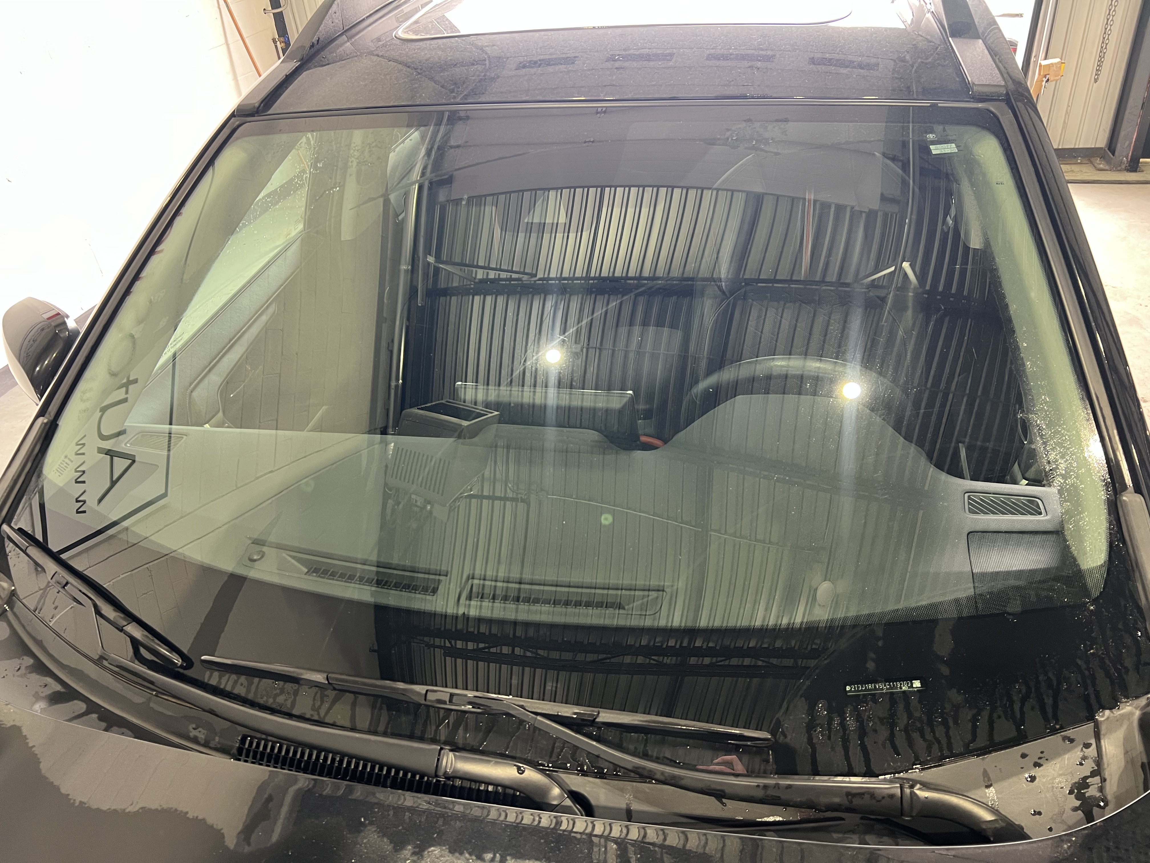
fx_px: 864
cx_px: 575
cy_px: 432
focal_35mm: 26
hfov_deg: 67.3
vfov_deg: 53.1
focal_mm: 5.7
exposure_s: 1/98
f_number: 1.5
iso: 125
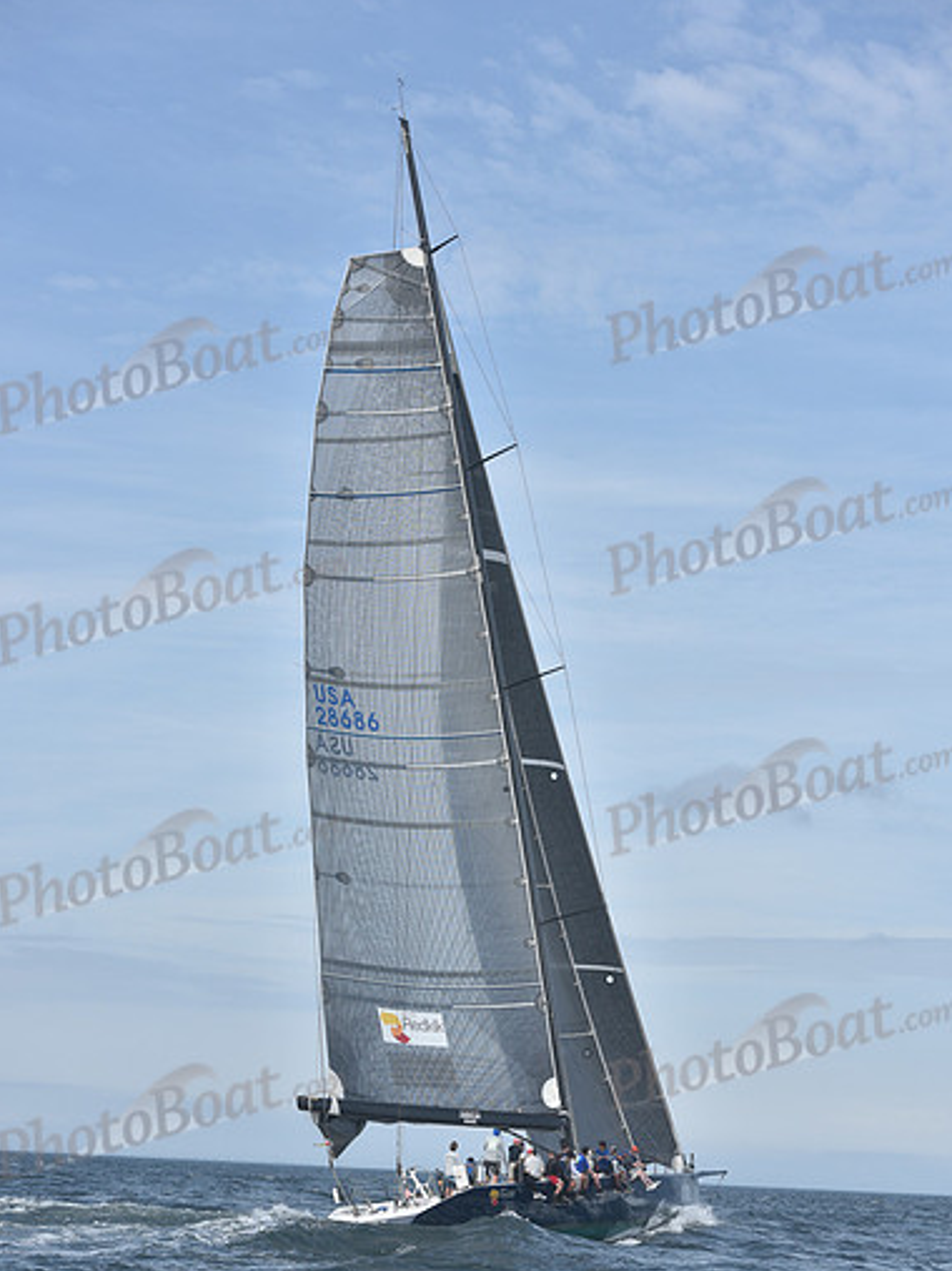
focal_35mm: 77
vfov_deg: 25.3
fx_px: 2825
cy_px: 697
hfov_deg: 19.1
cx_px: 477
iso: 200
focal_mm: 70
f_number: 6.3
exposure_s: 1/1250
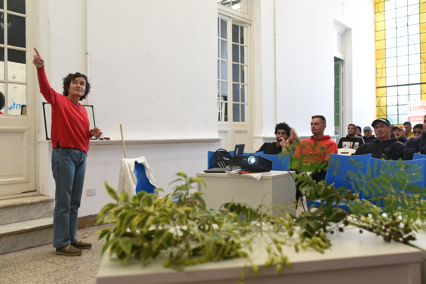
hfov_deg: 54.4
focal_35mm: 35
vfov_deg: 37.9
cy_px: 142
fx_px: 414
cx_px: 213
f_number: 5
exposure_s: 1/80
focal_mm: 35
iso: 800
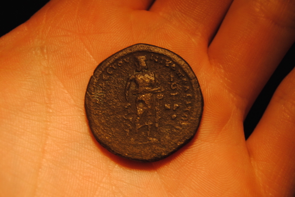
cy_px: 98
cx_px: 148
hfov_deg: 24.6
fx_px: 677
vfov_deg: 16.6
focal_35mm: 82
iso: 180
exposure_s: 1/125
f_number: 5.6
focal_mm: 55
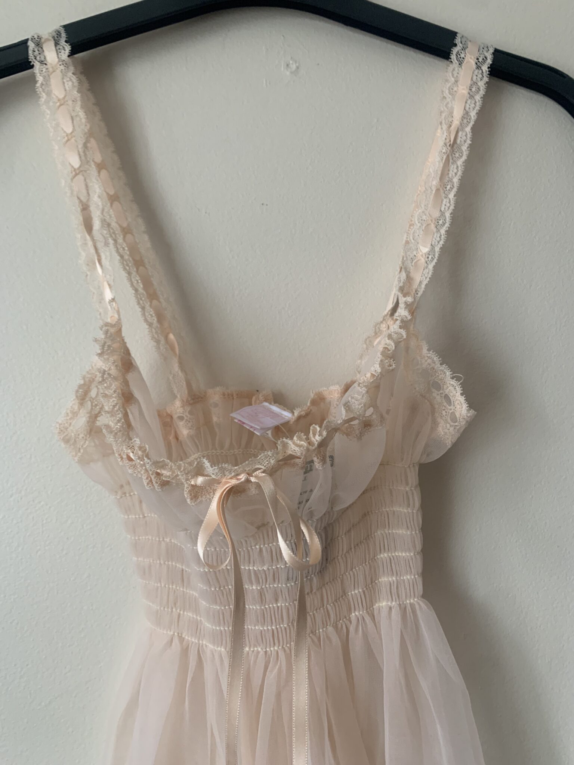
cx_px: 287
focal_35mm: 26
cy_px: 382
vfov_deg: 67.3
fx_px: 575
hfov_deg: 53.1
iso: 100
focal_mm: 4.25
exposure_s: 1/74
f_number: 1.8
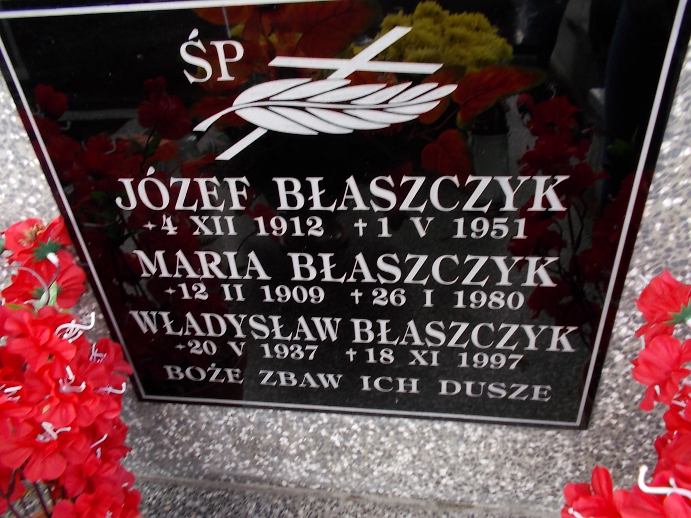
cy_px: 259
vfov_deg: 53.1
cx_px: 346
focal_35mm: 26
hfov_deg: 67.3
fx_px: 519
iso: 80
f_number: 3.2
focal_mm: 4.6
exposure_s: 1/60
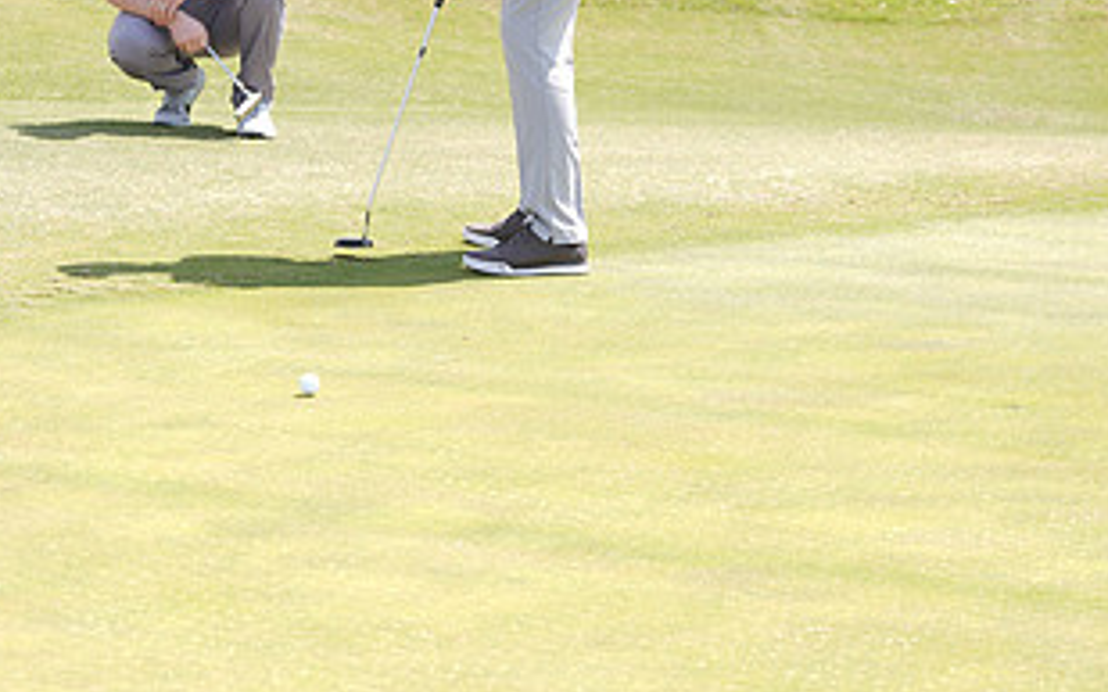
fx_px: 4800
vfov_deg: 8.2
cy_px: 102
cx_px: 326
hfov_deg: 13.1
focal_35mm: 159
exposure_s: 1/200
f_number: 5
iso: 80
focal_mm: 83
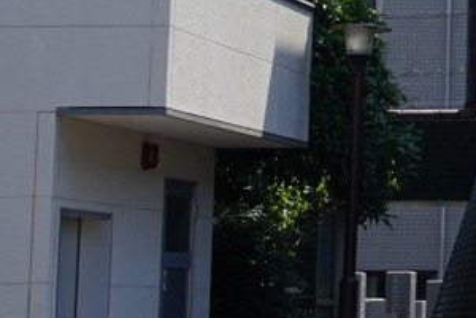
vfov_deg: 6.0
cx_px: 938
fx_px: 2962
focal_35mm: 224
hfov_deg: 8.7
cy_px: -246
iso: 100
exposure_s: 1/125
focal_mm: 35
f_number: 11
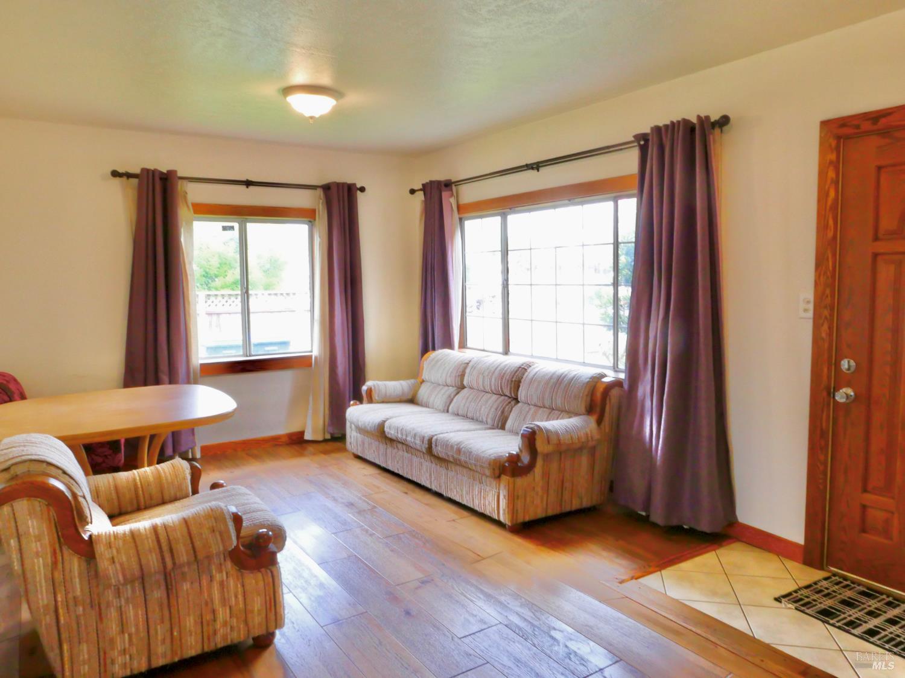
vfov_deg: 56.8
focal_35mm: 24
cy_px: 339
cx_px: 452
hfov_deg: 71.6
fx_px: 627
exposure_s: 1/15
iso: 1600
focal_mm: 10.9
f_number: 14
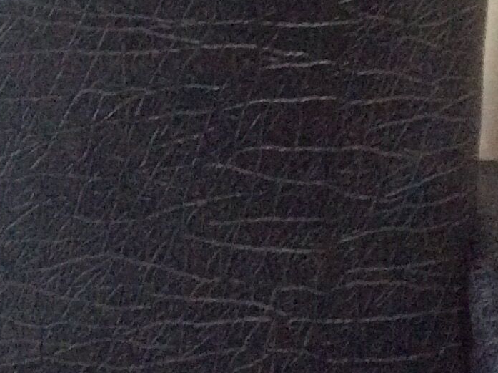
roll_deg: -1.5
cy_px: 59
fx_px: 1710
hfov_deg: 16.5
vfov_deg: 12.4
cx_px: 138
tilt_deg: -32.7
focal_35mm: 119
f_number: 2.4
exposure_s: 1/17
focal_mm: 3.3
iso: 320
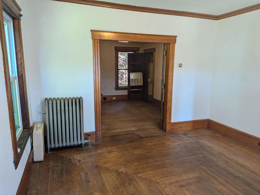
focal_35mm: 24
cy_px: 98
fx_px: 180
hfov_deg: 71.6
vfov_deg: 56.8
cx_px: 130
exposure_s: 1/120
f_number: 1.7
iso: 88
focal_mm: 4.53
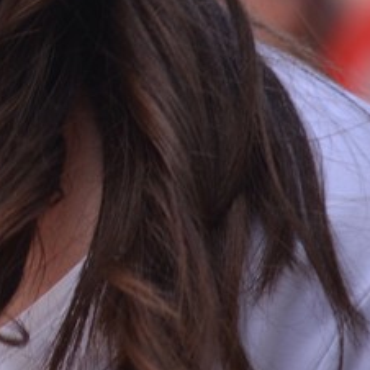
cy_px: -169
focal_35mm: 779
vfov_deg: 2.2
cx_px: -442
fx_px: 9419
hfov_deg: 2.2
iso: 200
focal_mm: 135
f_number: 4
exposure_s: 1/500
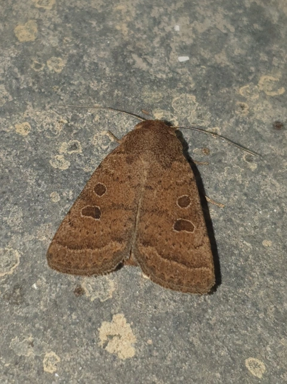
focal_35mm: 26
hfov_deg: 53.0
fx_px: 288
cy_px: 192
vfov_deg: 67.3
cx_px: 144
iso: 50
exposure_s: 1/1580
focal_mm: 4.3
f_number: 1.5
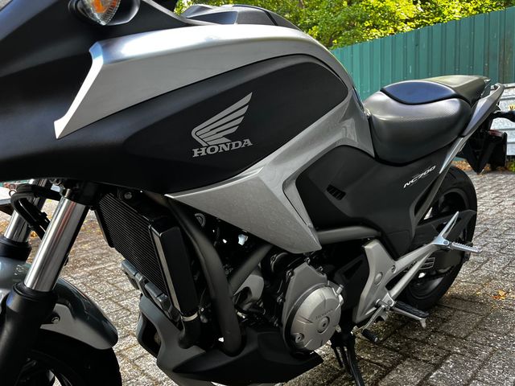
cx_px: 258
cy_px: 193
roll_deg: +4.8
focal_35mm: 26
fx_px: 387
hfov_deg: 67.3
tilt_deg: -9.0
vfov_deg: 53.1
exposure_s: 1/112
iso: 125
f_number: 1.6
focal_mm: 5.1
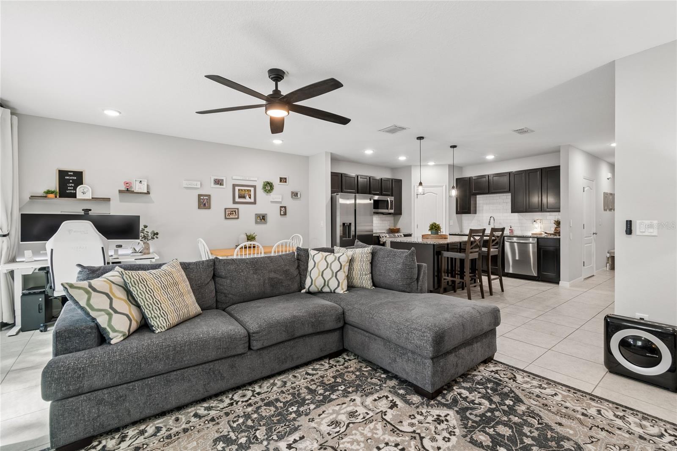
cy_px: 226
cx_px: 338
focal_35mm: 15
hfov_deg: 100.4
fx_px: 282
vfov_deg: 77.3
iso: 100
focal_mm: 10
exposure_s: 1/4
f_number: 7.1
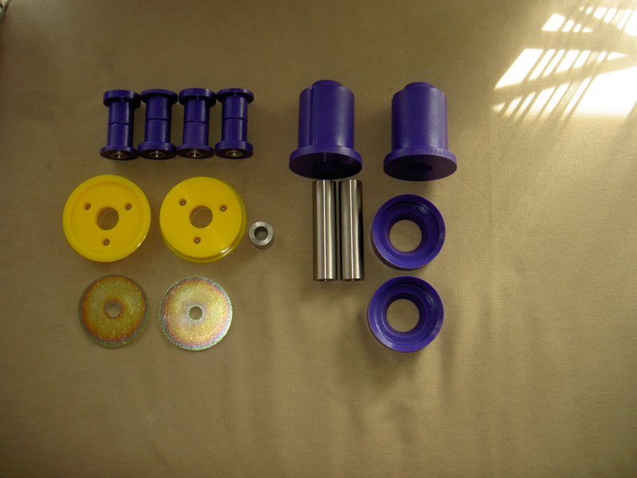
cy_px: 239
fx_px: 718
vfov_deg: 36.8
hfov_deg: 47.9
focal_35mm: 39
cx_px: 318
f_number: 2.8
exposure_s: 1/60
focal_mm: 8
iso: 100
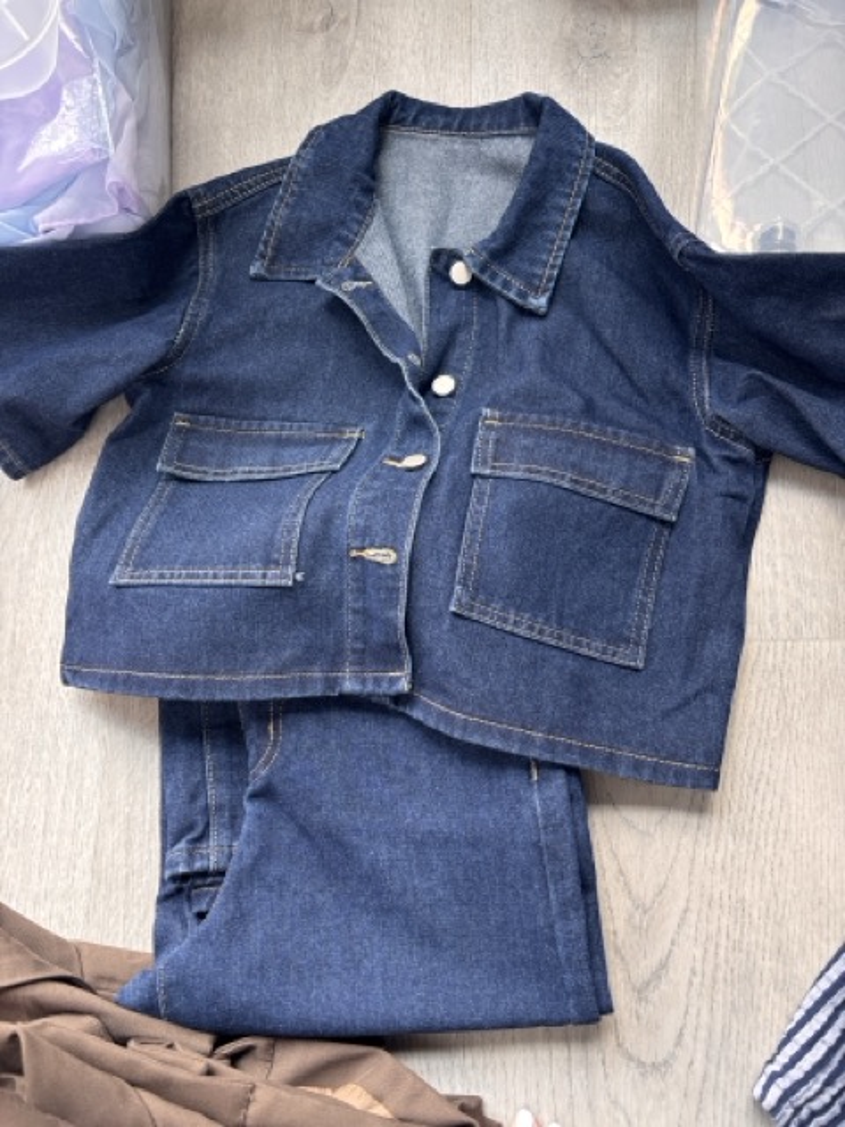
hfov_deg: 53.1
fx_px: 846
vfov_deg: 67.3
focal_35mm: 26
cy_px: 564
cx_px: 422
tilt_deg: -75.3
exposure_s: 1/70
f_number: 1.6
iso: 125
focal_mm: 5.96
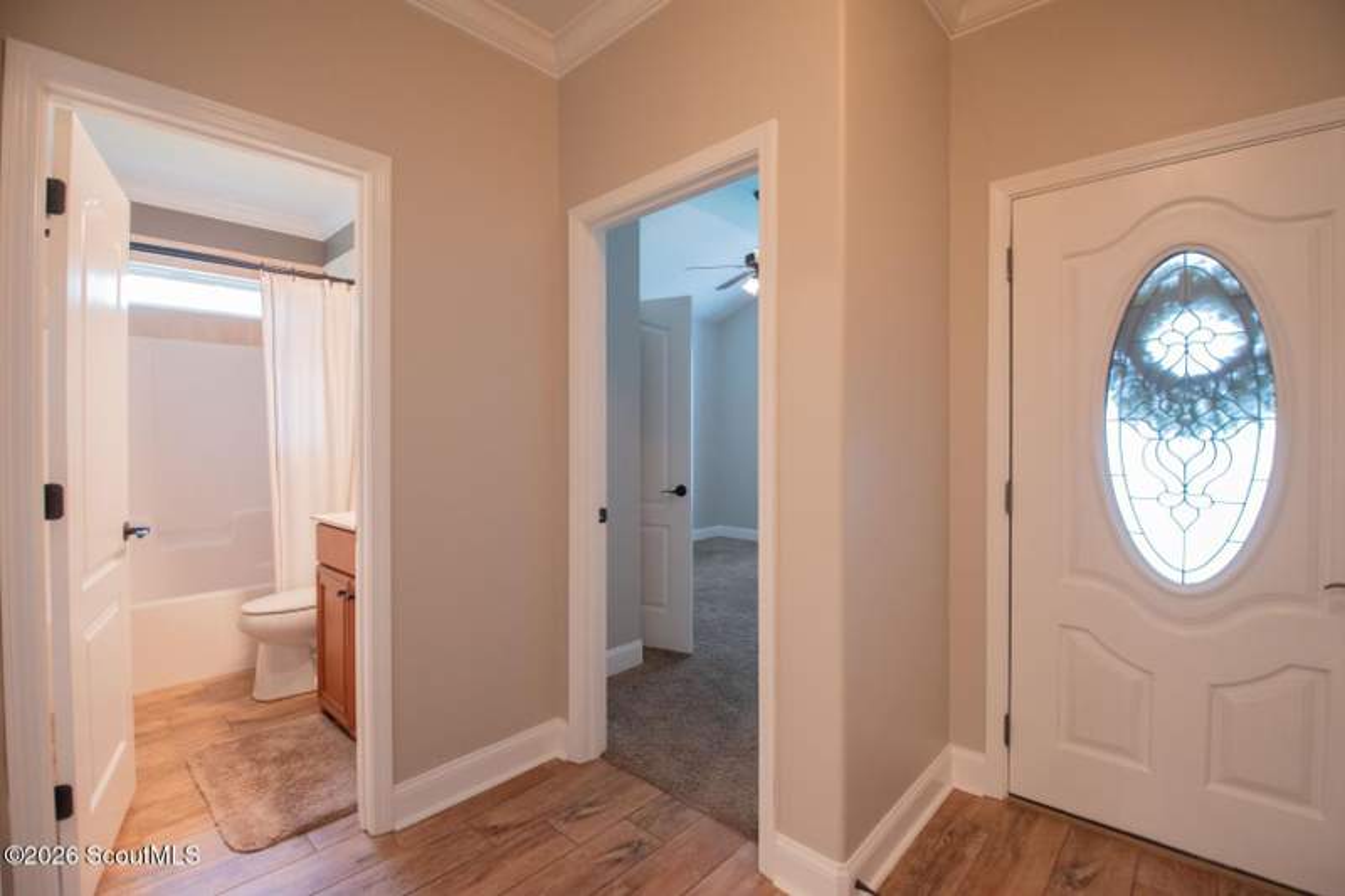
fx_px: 560
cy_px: 448
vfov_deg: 77.3
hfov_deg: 100.4
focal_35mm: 15
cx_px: 672
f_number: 4.5
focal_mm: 10
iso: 1250
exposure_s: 1/40
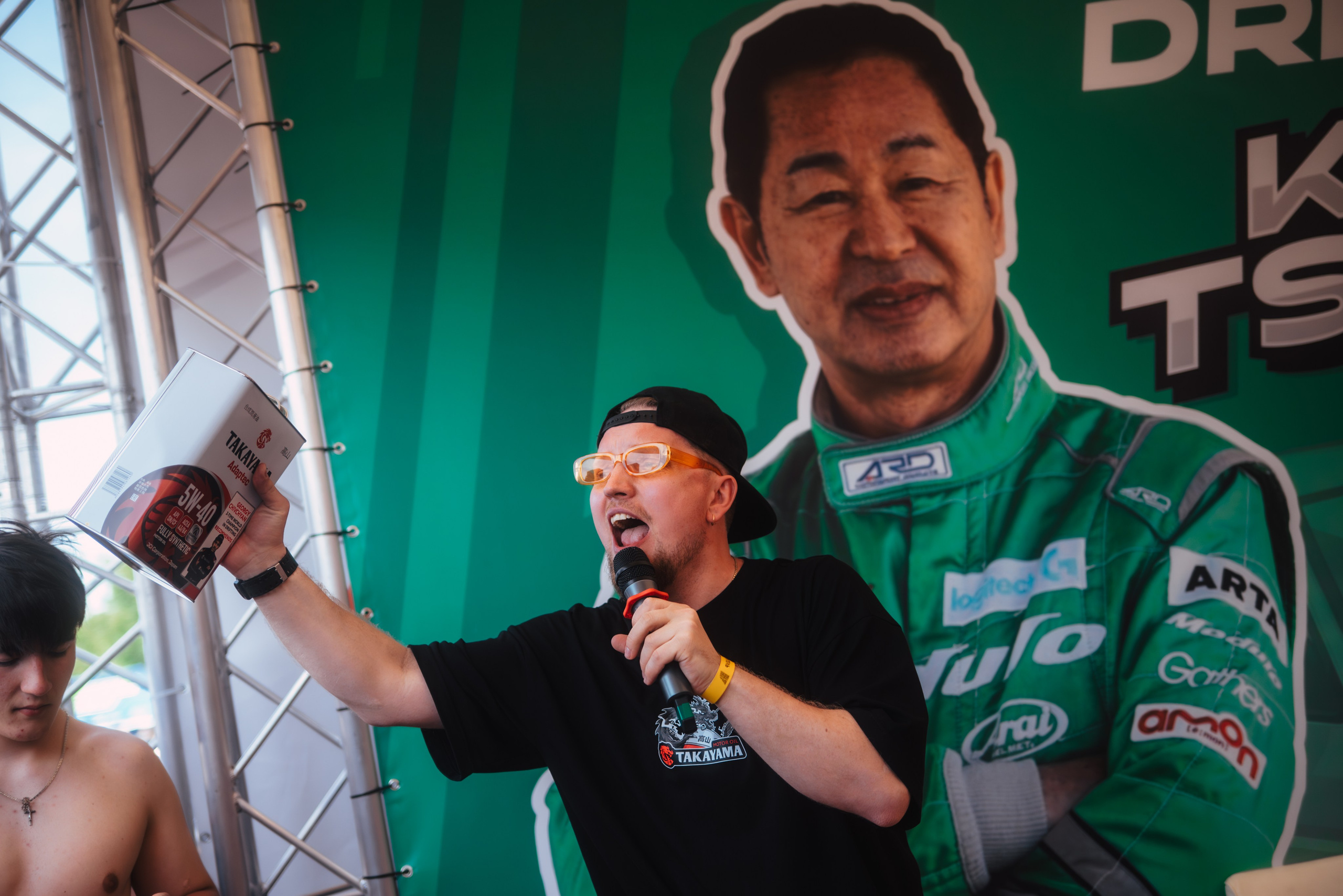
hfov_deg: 46.4
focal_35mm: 42
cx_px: 672
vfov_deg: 32.0
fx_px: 1565
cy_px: 448
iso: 800
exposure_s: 1/3200
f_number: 2.2
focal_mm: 40
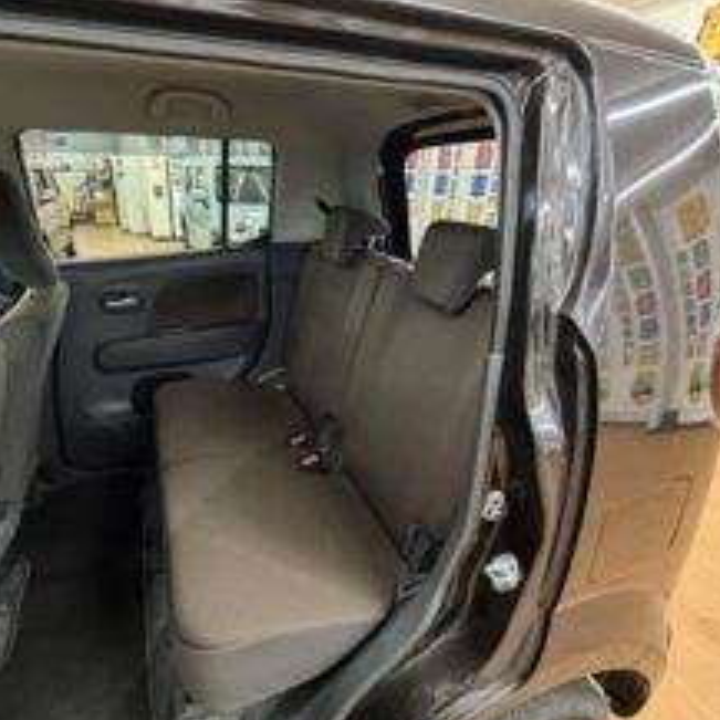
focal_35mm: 20
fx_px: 471
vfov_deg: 74.5
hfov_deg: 74.5
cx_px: 312
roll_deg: -1.7
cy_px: 403
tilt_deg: -24.8
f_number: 2.2
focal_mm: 2.22
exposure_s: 1/50
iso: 640
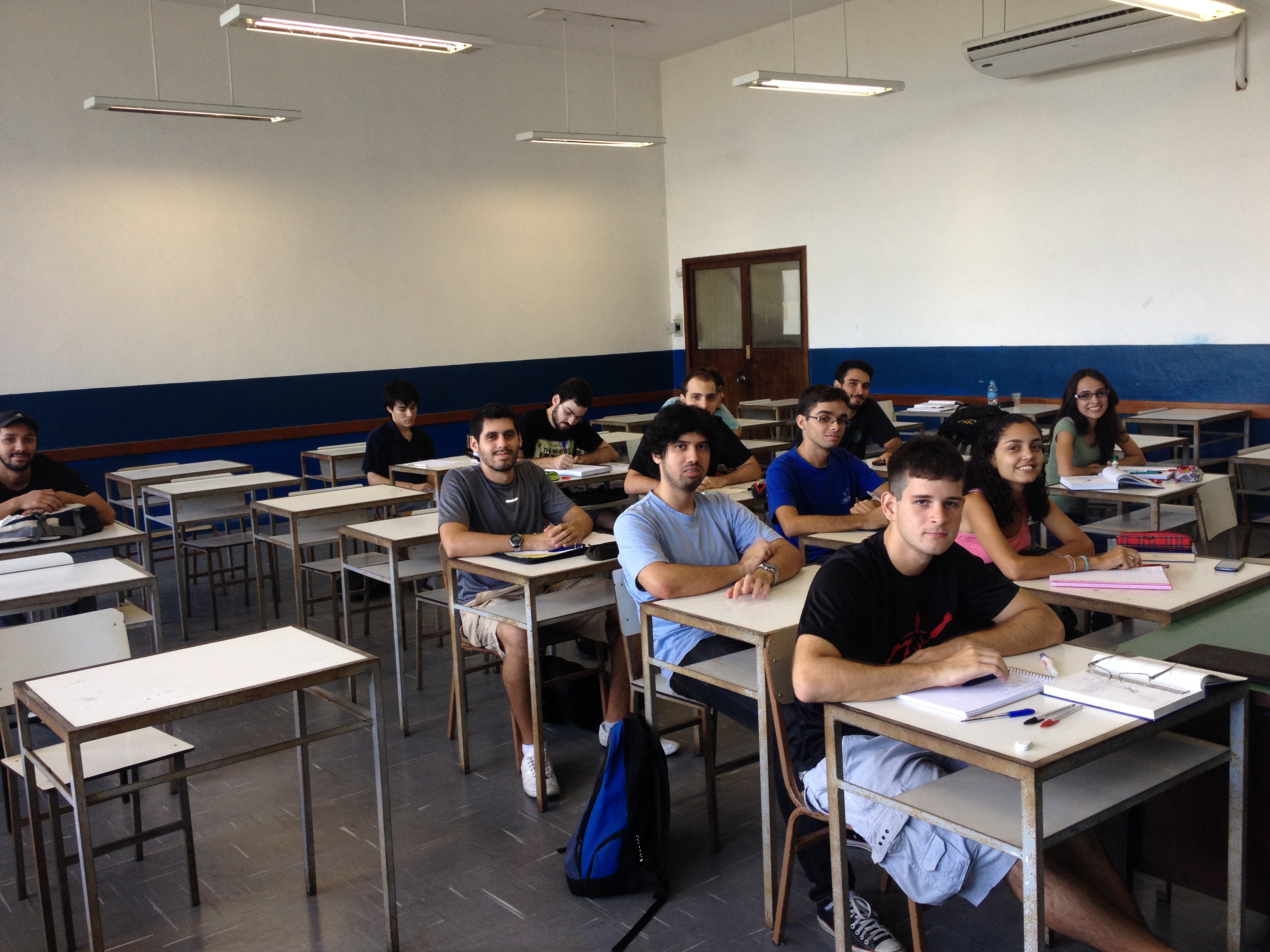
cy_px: 476
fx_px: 1284
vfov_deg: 40.7
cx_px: 635
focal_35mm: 35
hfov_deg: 52.6
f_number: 2.4
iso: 50
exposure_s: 1/45
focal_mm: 4.28
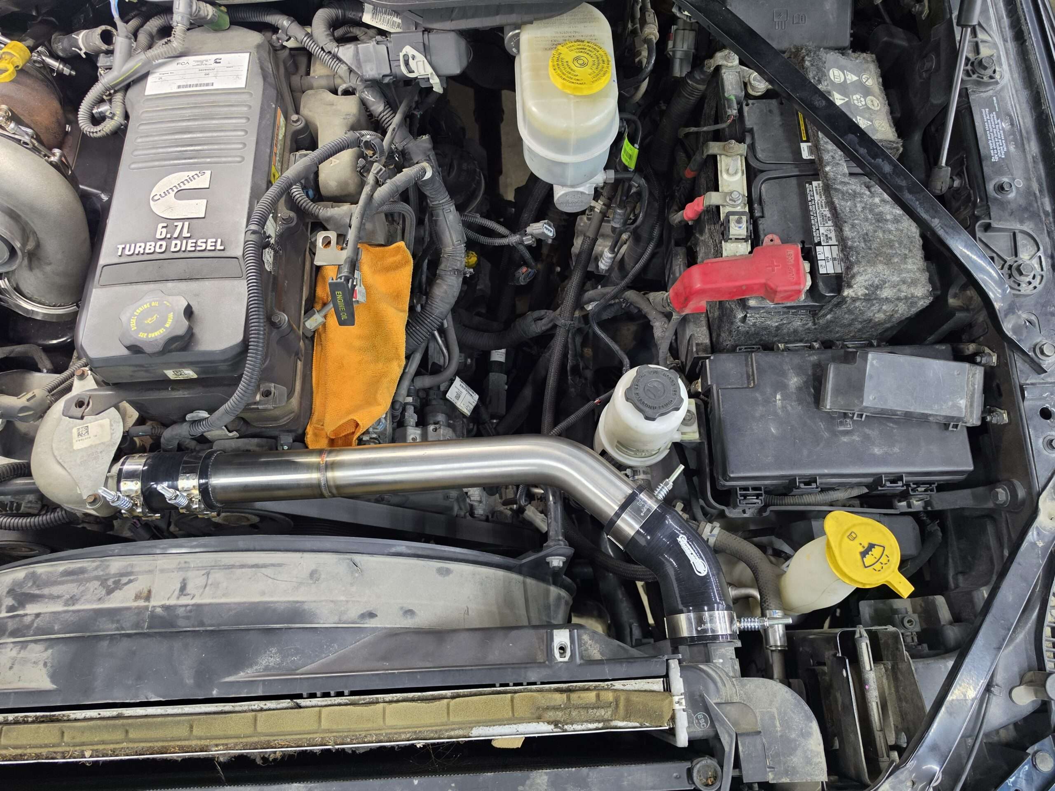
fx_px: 701
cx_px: 528
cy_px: 396
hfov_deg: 73.9
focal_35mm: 23
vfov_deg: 58.9
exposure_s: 1/50.5
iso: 160
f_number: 1.4
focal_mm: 6.5
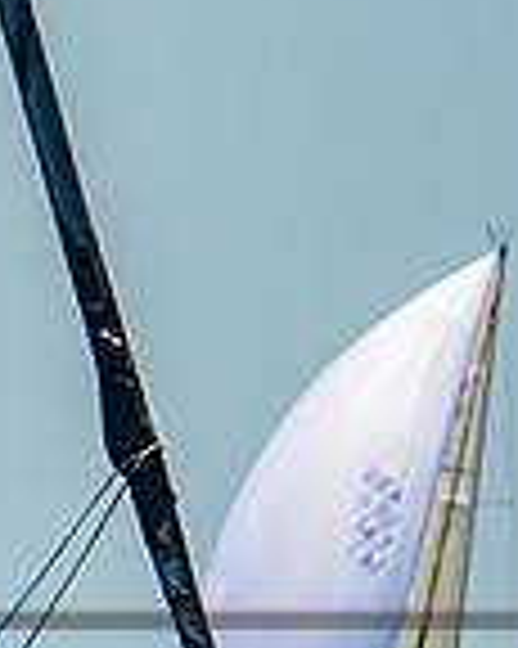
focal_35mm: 1471
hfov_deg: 1.0
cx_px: -1001
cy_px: 874
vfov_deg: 1.3
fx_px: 28219
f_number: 5.3
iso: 200
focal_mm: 220
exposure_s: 1/1600
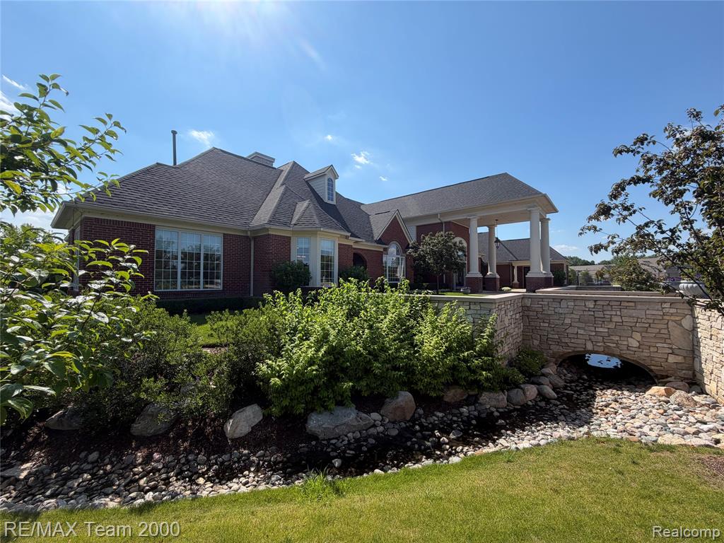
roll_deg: +0.3
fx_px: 293
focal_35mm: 14
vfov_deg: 85.7
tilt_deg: +2.4
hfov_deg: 102.1
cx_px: 362
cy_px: 272
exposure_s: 1/876
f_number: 2.2
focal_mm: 2.22
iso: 20
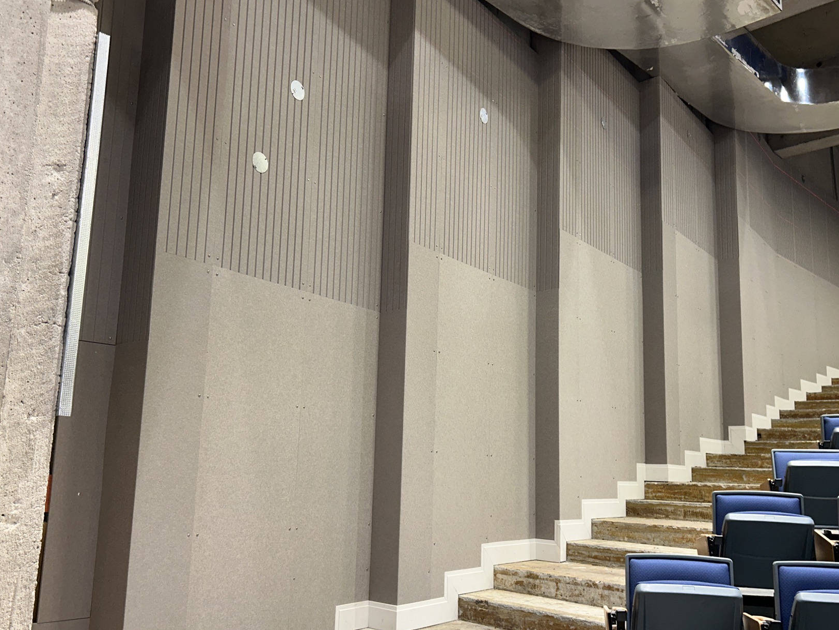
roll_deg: -1.7
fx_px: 776
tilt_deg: +8.0
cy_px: 350
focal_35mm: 32
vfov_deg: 44.1
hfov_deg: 56.8
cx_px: 418
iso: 64
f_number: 1.5
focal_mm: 5.7
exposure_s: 1/20
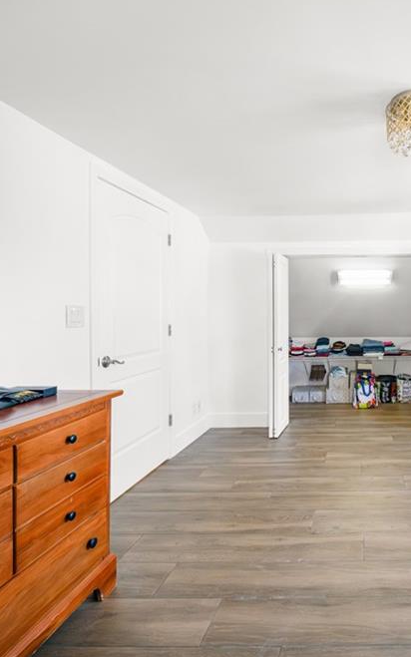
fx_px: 340
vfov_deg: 88.0
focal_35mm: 19
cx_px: 359
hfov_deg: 55.2
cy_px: 329
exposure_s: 1/320
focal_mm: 12
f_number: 4.5
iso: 6400
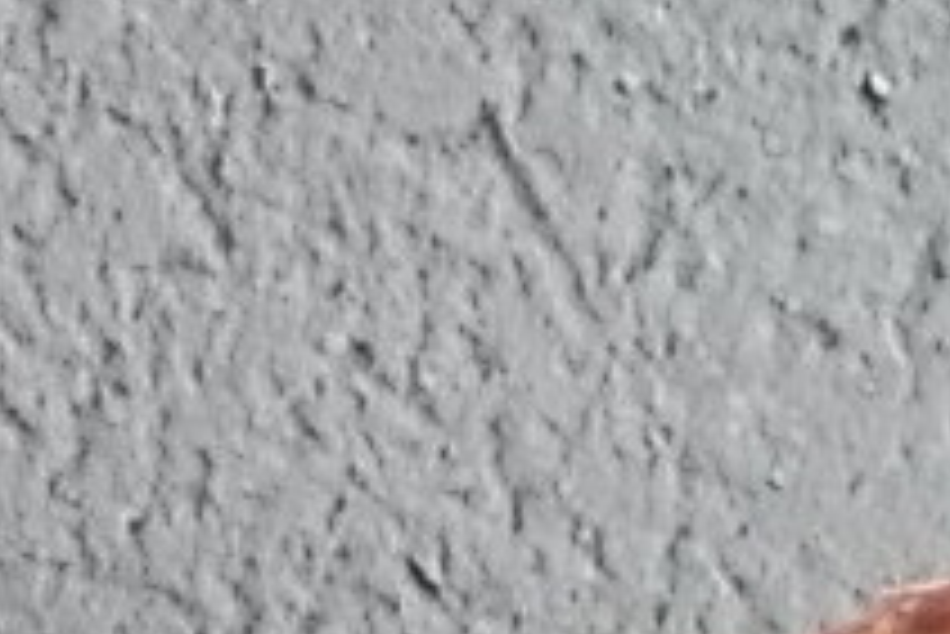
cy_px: 872
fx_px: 7156
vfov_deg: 5.0
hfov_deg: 7.5
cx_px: 1180
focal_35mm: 271
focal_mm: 15.4
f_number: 6.3
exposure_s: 1/200
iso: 800
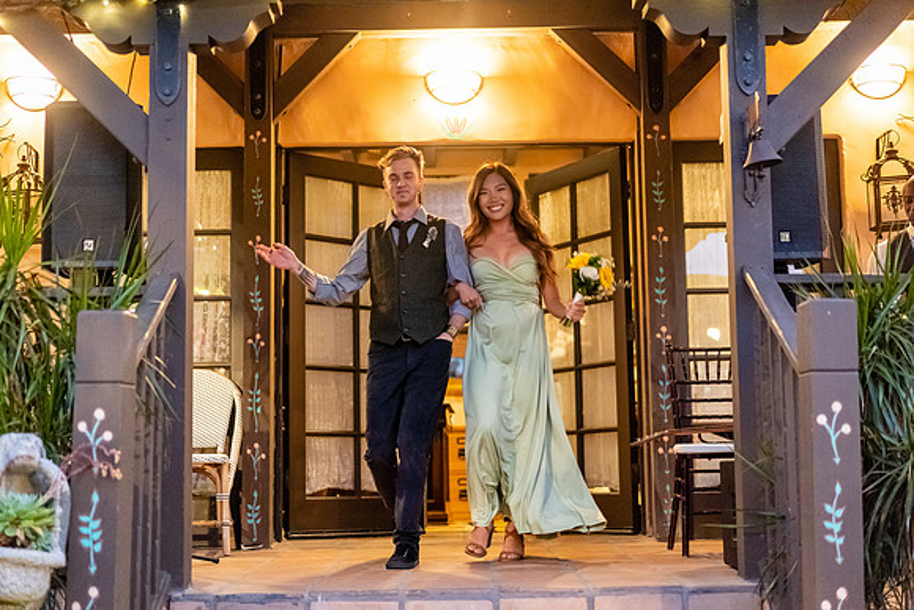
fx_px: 1397
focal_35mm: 55
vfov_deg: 24.6
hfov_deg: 36.2
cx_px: 457
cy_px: 305
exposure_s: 1/200
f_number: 1.8
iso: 2500
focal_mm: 55
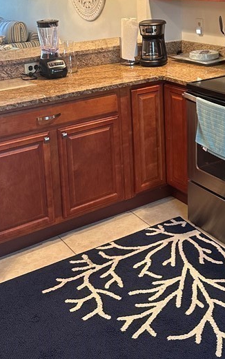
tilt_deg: -11.3
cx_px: 172
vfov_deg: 38.6
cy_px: 65
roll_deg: +1.9
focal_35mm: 50
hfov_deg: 25.5
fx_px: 490
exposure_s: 1/60
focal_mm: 6.86
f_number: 1.78
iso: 250
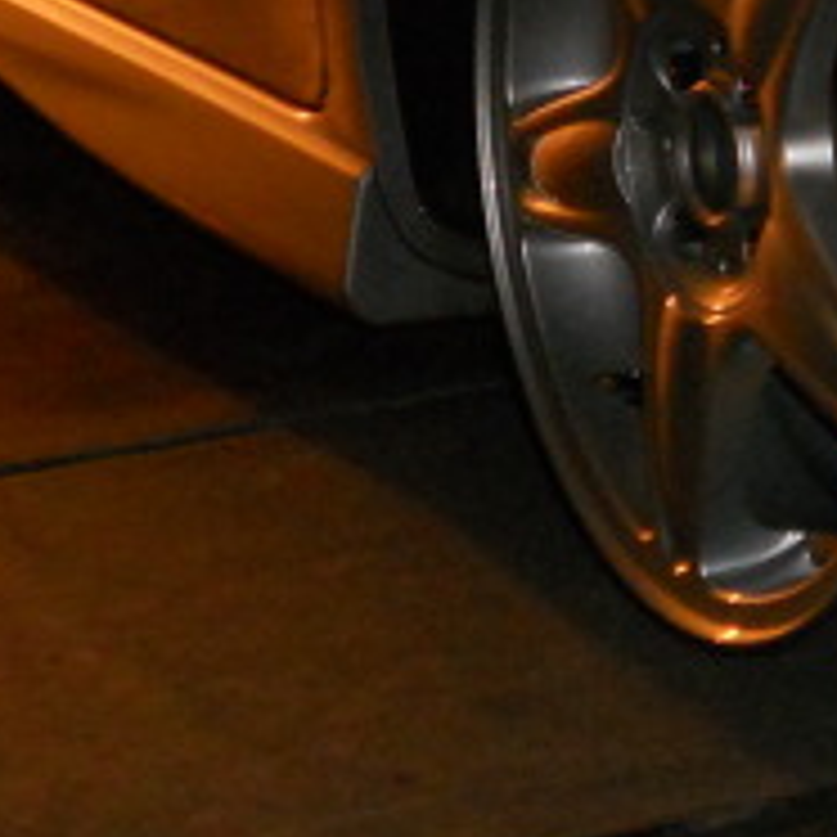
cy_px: -212
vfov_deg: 9.8
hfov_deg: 9.9
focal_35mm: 175
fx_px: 4787
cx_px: 760
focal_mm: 8.2
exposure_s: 1/4
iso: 400
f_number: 4.3
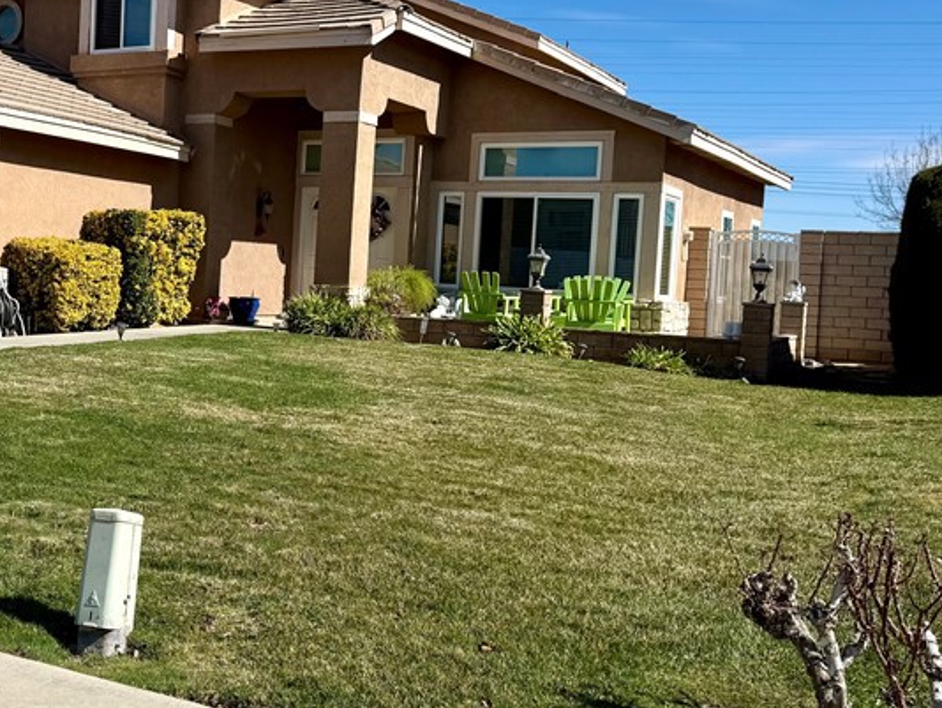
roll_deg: -2.7
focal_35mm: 46
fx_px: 1252
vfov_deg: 31.5
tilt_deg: -0.9
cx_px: 203
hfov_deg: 39.8
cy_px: 286
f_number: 1.78
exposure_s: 1/6173
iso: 80
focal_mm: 6.76
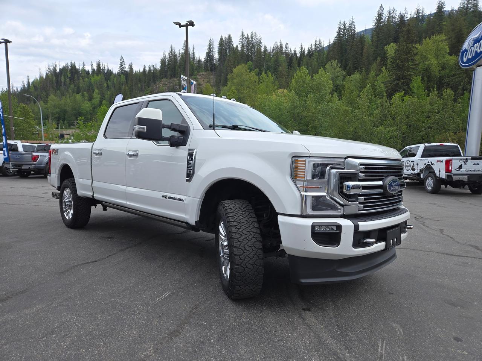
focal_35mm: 23
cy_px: 180
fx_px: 320
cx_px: 241
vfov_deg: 58.9
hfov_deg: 73.9
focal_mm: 5.4
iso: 25
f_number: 1.8
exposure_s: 1/1022
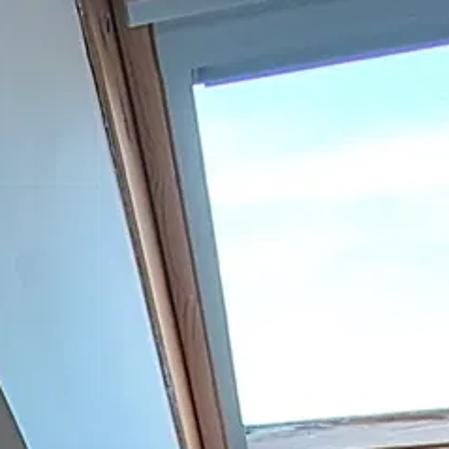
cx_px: -49
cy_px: 926
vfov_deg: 16.4
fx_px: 1130
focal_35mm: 77
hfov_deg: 21.3
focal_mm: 1.42
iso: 64
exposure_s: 1/50
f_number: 2.2
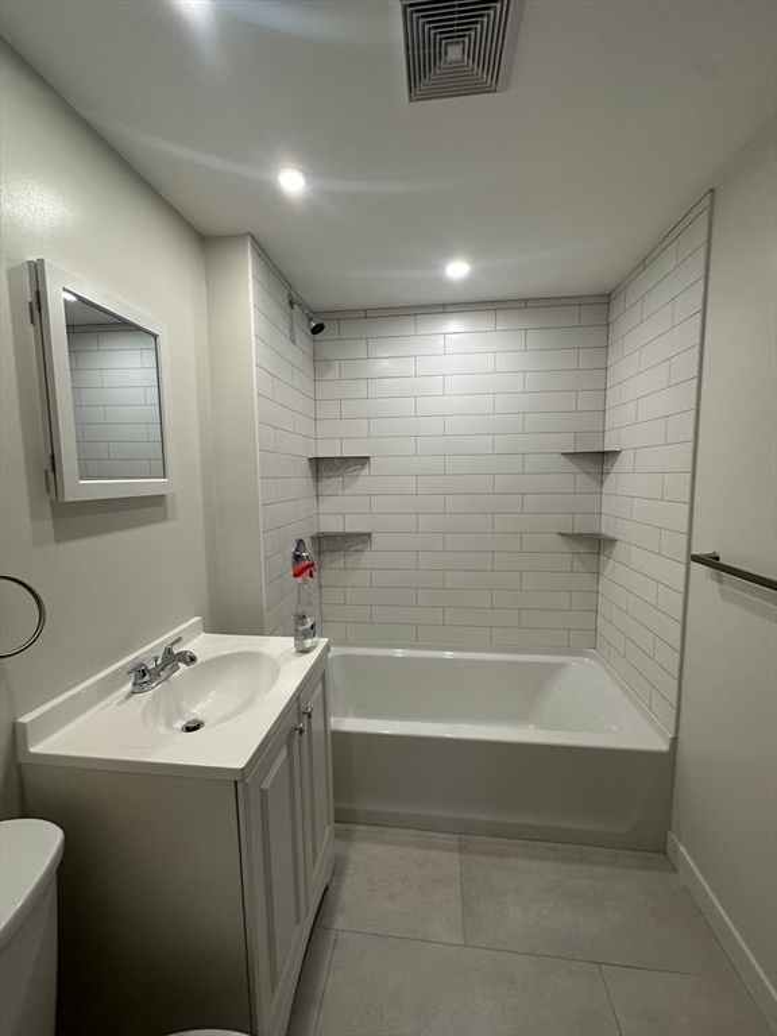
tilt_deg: -4.5
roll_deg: -0.2
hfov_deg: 85.7
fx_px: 419
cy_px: 518
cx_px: 388
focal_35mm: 14
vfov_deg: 102.1
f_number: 2.2
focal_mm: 2.22
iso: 80
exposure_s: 1/120
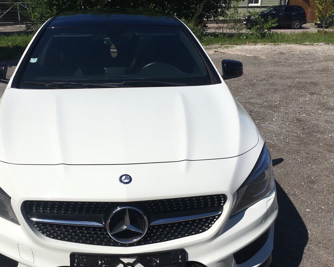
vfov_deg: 36.4
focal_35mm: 41
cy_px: 161
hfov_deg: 44.4
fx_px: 405
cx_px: 127
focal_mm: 4.15
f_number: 2.2
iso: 25
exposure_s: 1/5495
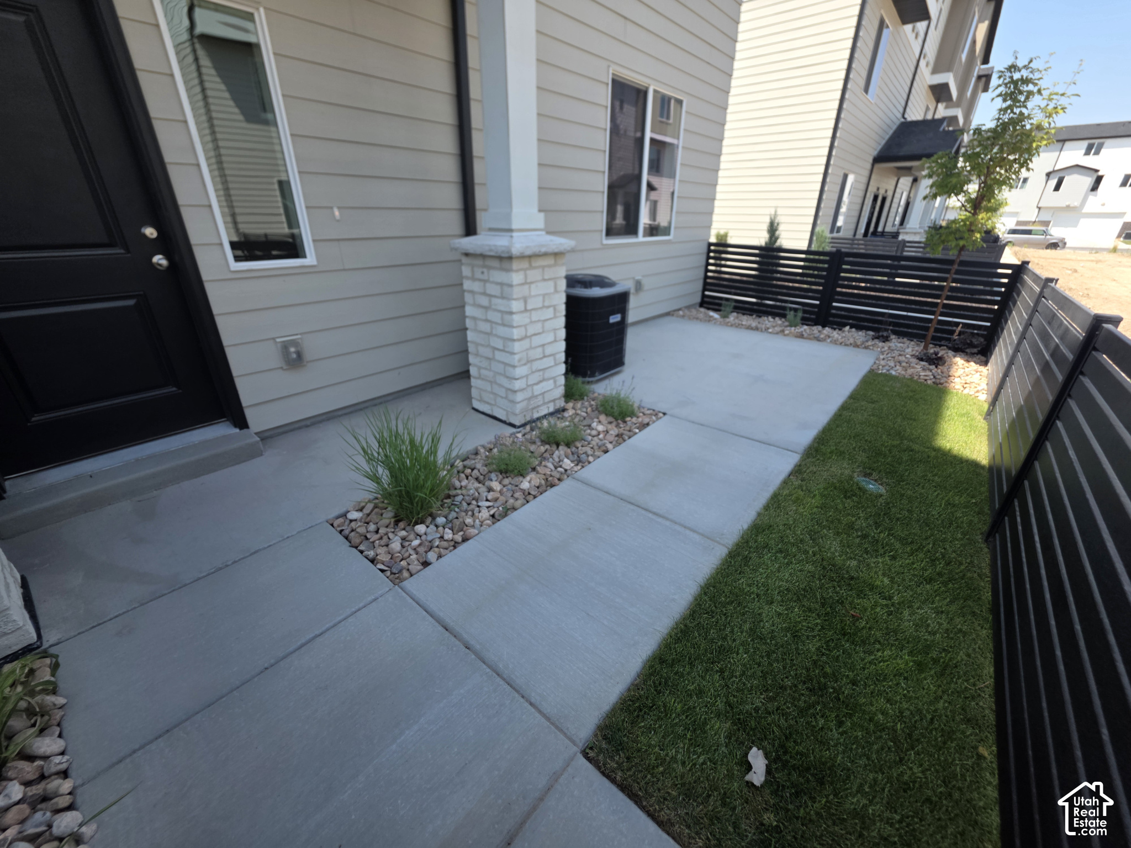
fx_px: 425
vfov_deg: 89.9
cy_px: 424
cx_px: 566
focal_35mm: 13
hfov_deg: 106.2
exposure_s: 1/724
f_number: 1.9
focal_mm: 2.2
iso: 40
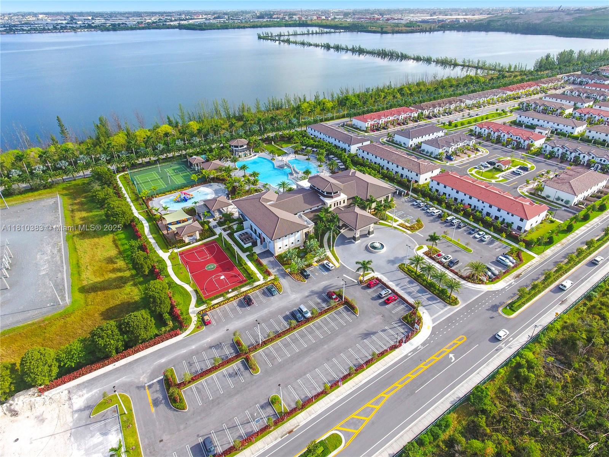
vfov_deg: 66.0
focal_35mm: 20
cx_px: 304
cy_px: 228
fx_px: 352
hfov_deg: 81.7
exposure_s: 1/500
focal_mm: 3.61
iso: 100
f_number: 2.8
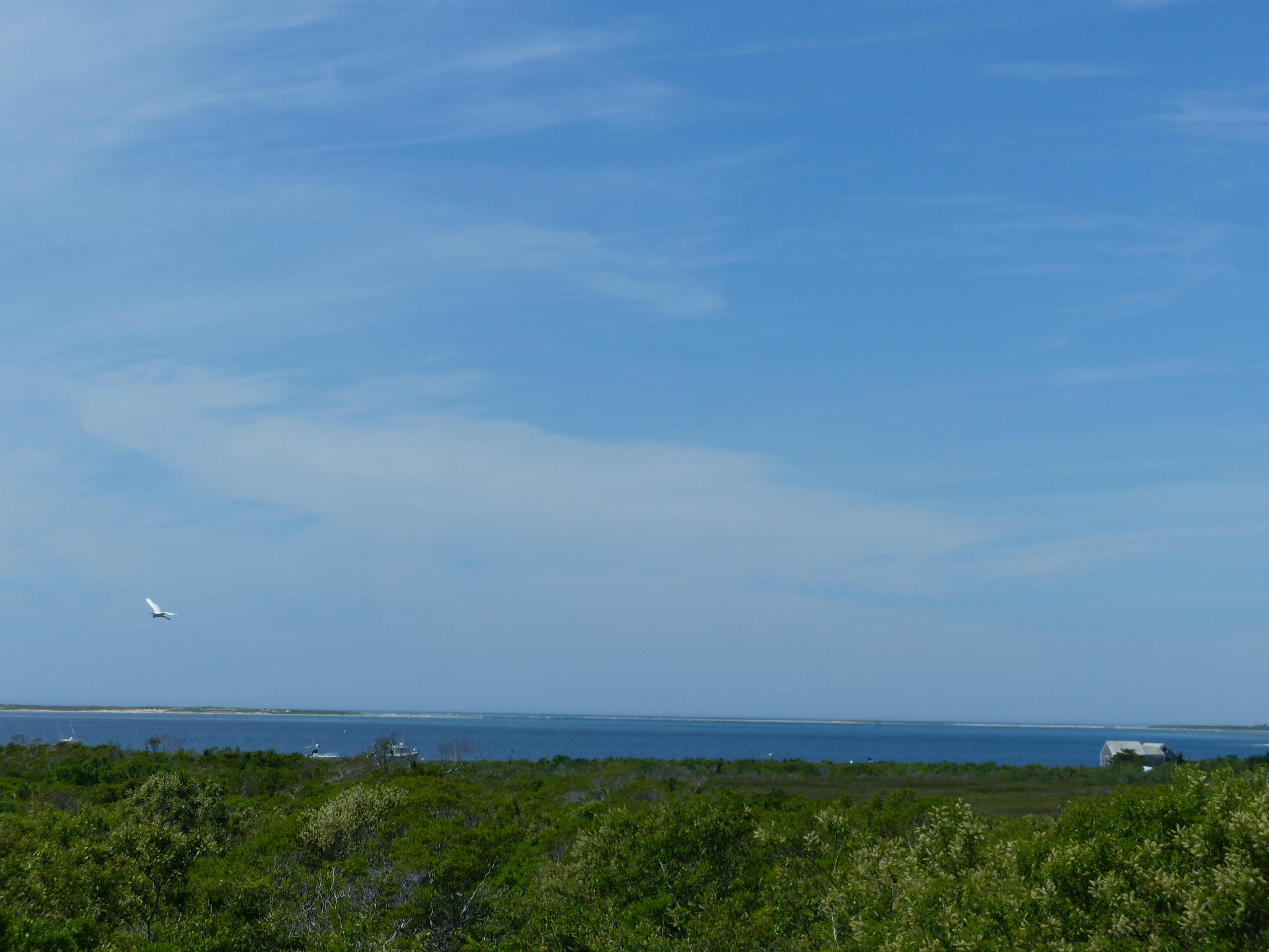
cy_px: 476
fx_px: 3923
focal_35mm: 107
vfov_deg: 13.8
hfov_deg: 18.4
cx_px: 634
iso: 100
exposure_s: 1/1600
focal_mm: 19.2
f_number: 4.5
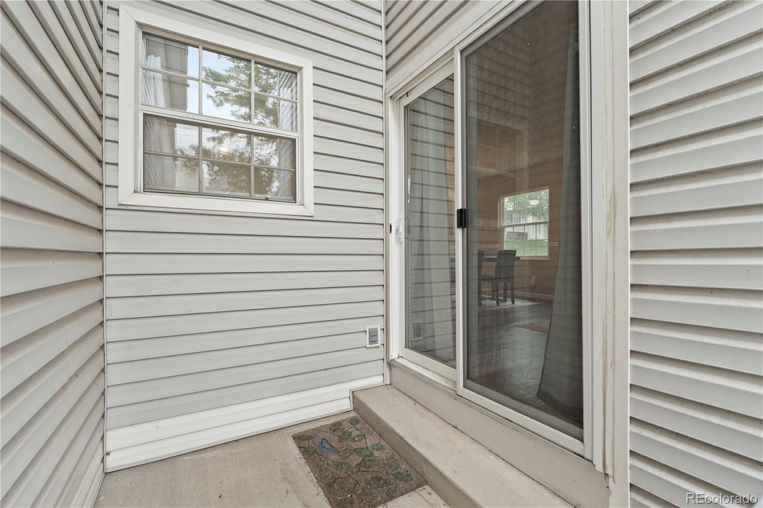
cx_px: 382
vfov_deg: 74.4
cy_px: 254
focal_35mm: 16
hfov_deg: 97.5
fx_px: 335
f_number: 9
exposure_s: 1/13
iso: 400
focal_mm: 15.8
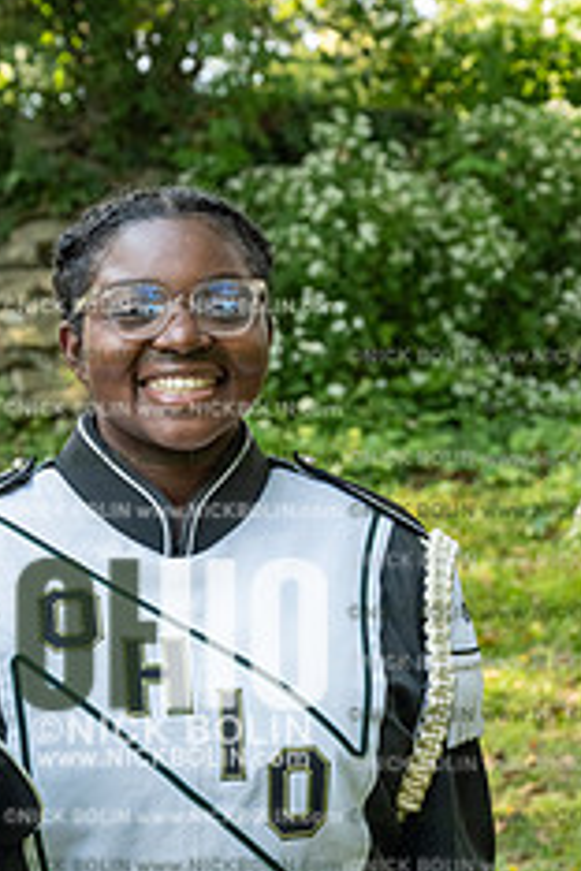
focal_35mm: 100
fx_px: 2421
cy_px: 663
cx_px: 171
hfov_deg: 13.7
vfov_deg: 20.2
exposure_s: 1/800
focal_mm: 52
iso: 1250
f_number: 5.6
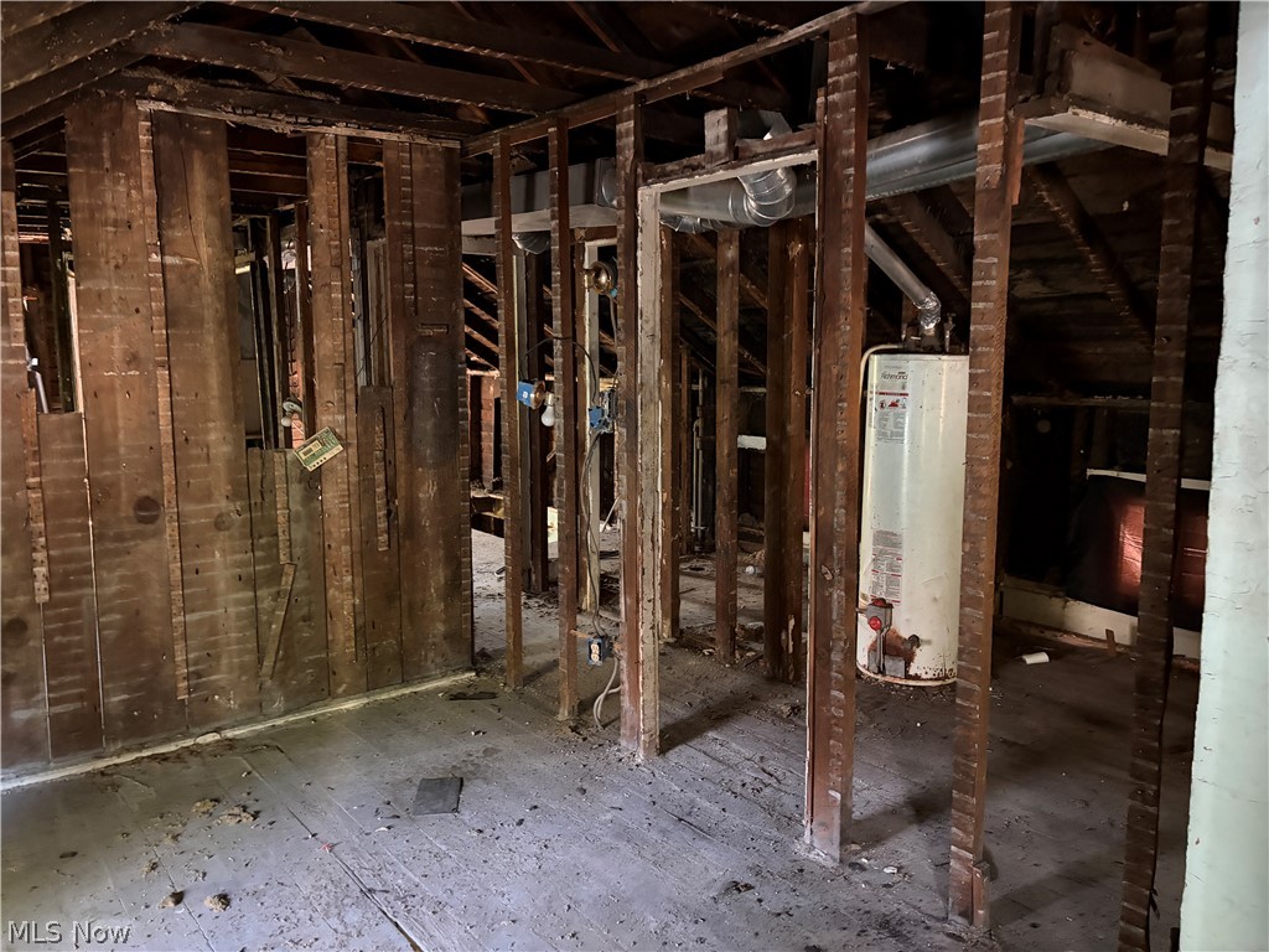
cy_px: 476
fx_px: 953
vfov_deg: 53.1
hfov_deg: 67.3
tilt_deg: -8.0
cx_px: 634
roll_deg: +0.7
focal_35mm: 26
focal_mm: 5.96
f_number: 1.6
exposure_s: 1/30
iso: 1000
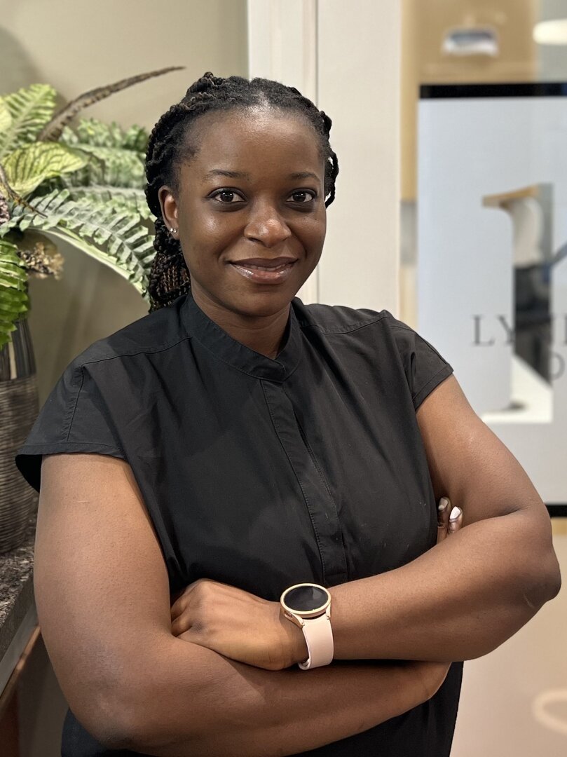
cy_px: 378
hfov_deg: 53.0
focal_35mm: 26
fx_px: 568
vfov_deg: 67.3
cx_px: 284
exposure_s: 1/60
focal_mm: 5.7
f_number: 1.5
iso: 160
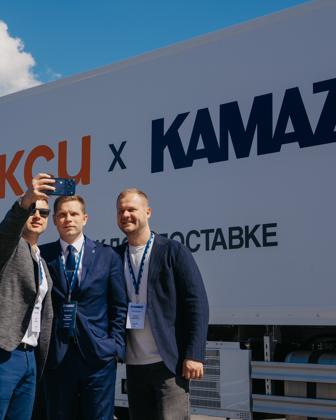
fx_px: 882
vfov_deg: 26.8
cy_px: 212
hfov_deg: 21.4
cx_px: 79
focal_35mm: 71
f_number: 11
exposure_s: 1/200
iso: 160
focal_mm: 50
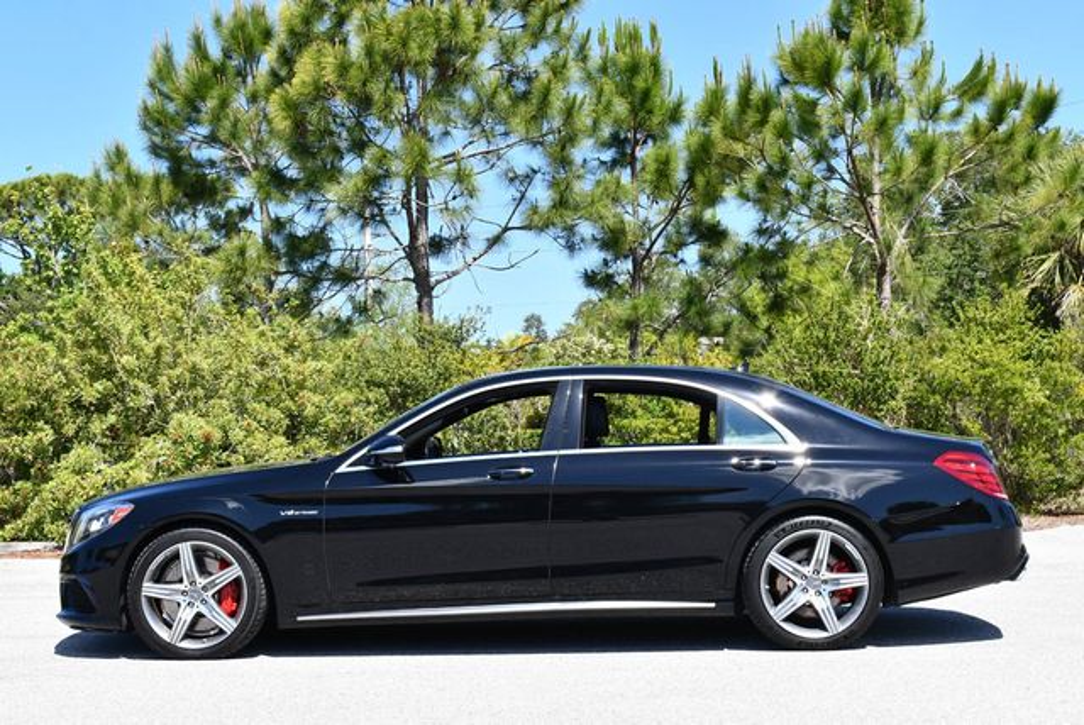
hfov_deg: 34.5
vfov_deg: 23.4
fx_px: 1748
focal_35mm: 58
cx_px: 542
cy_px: 362
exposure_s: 1/250
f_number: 8
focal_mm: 29
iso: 200
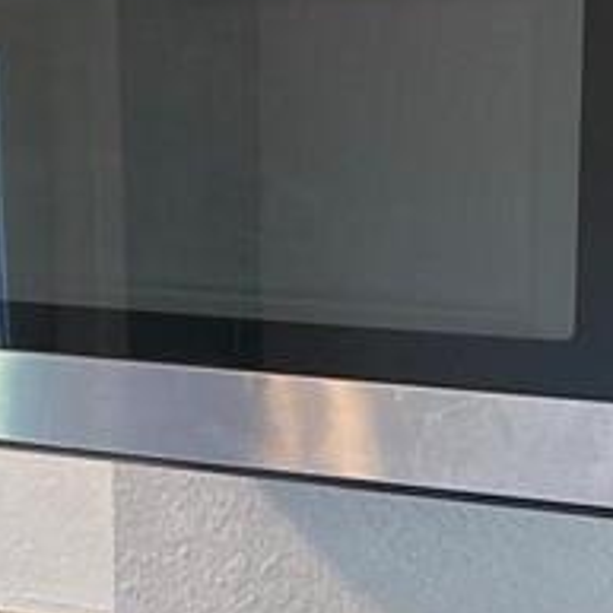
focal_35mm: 122
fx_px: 2444
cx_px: 492
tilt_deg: -11.4
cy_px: 578
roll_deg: -0.6
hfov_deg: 14.2
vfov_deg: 14.1
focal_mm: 4.25
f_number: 1.8
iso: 125
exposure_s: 1/120
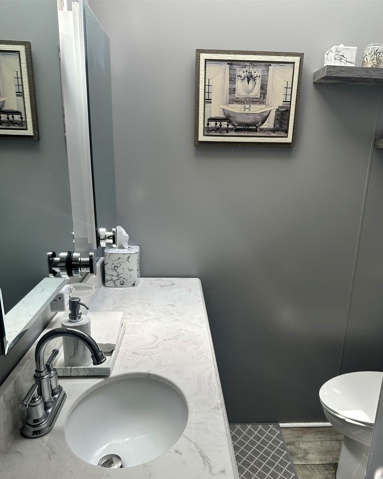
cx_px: 198
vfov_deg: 65.9
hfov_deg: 54.9
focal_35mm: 26
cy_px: 265
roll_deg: -1.6
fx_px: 368
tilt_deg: -16.7
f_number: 1.78
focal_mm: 6.86
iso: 50
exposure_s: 1/122
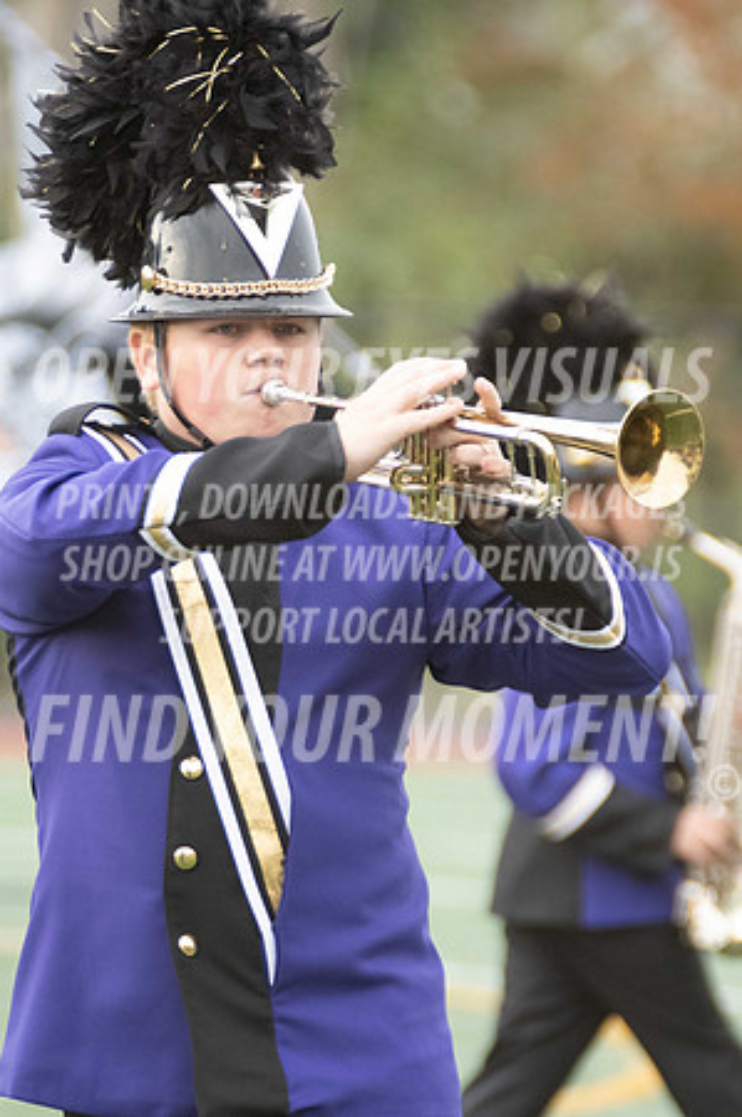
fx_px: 16732
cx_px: 371
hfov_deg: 2.5
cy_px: 558
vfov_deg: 3.8
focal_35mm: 540
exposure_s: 1/1250
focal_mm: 360
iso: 2500
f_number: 5.6
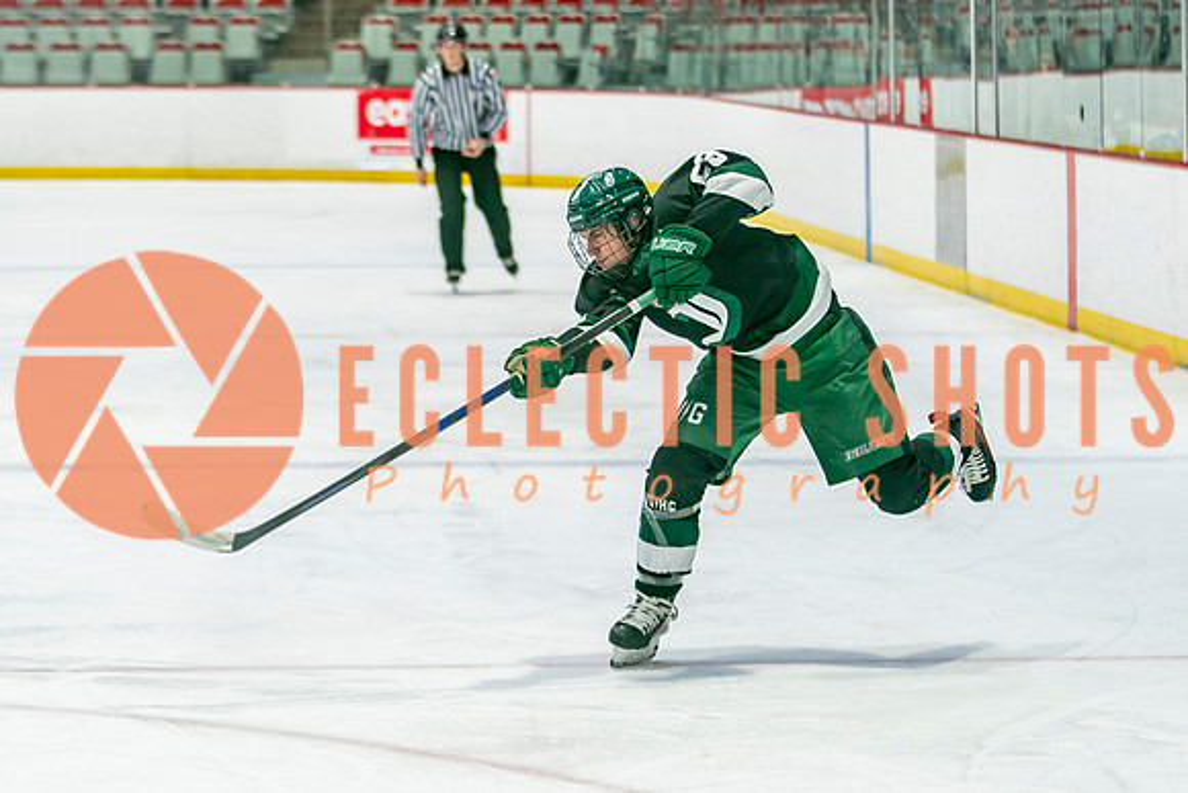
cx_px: 527
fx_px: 4958
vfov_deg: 9.1
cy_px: 428
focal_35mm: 150
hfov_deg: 13.7
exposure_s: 1/640
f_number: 3.2
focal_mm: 88
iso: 320
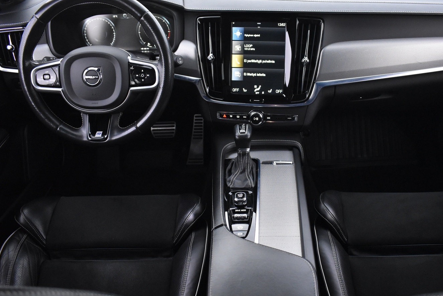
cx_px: 255
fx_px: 406
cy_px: 163
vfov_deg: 39.9
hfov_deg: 57.0
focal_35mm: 33
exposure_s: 1/20
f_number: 3.5
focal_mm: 18
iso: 3200
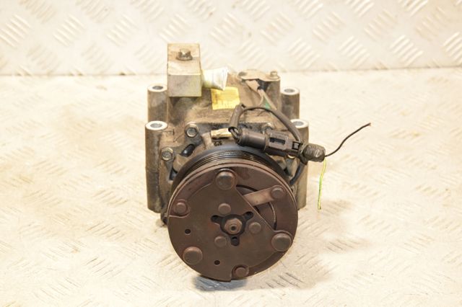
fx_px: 1116
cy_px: 154
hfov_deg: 23.4
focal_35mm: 87
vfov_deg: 15.7
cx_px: 231
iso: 1600
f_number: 6.3
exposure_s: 1/100
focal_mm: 58
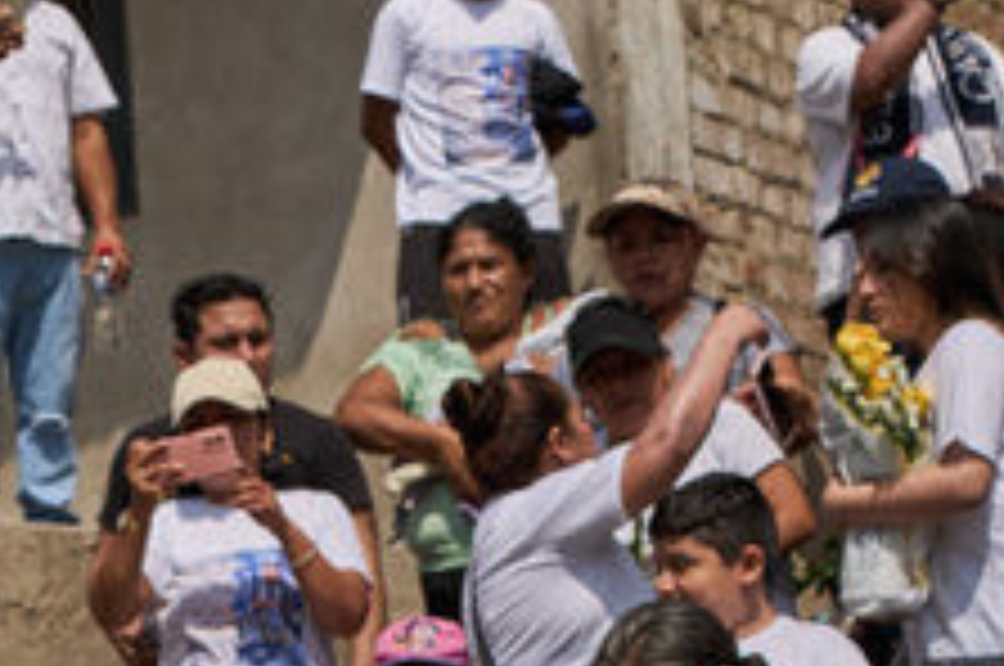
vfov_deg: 8.3
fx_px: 4484
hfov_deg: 12.7
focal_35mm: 161
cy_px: 1062
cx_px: 144
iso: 160
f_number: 5
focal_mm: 35
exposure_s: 1/3200
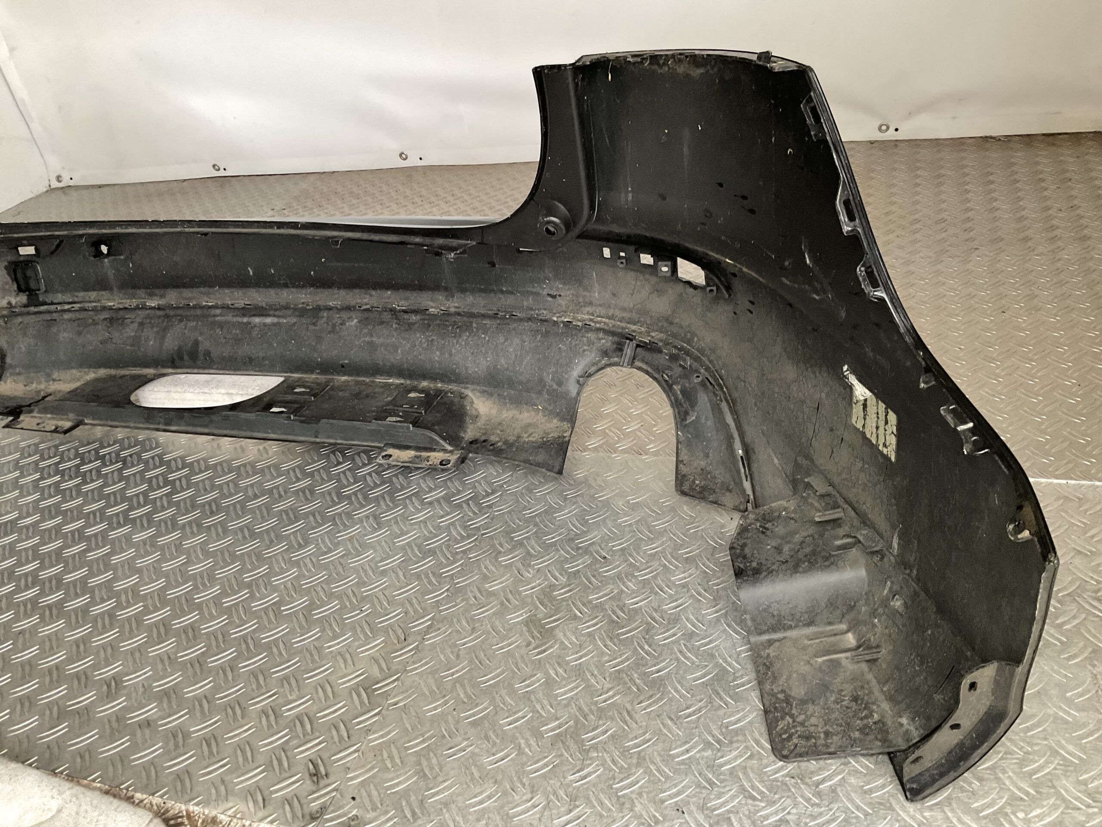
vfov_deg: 48.2
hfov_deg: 61.7
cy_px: 414
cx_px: 551
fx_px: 923
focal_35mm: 29
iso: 100
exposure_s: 1/60
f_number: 1.8
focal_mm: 3
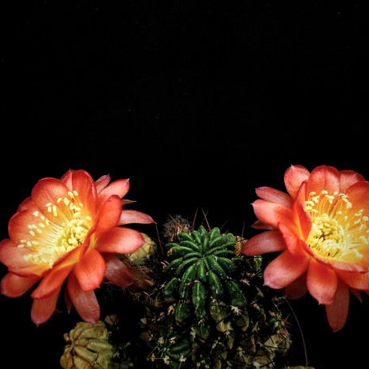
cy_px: 188
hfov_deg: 55.6
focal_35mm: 29
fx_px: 350
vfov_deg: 55.6
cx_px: 184
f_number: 1.9
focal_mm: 3.94
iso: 100
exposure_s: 1/283
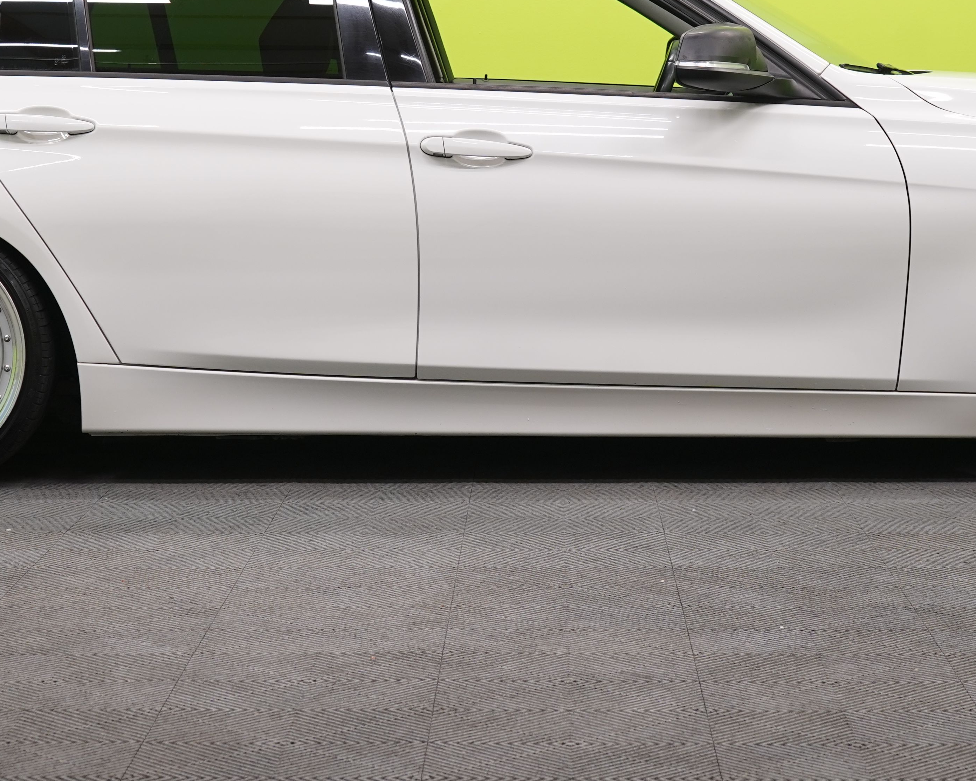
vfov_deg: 15.7
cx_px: 493
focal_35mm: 97
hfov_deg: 19.8
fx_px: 2802
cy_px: 142
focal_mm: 48
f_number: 5
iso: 400
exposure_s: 1/30
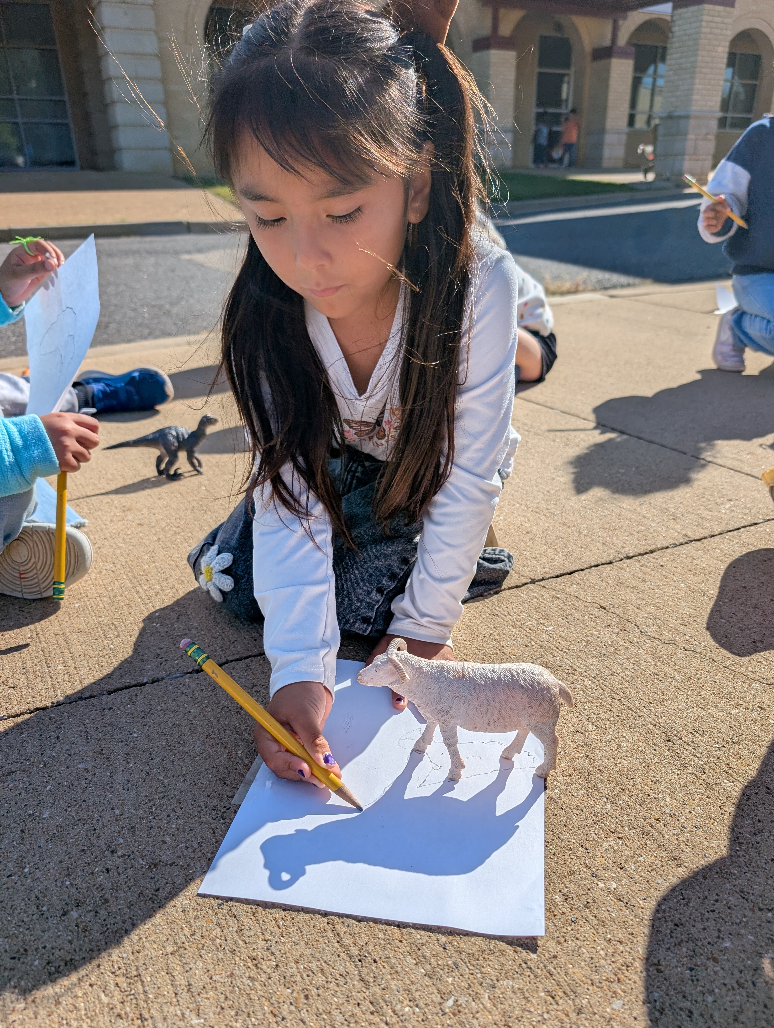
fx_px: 744
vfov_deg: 69.3
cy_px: 534
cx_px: 401
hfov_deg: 55.0
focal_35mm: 25
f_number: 1.68
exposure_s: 1/1805
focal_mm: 6.9
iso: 20
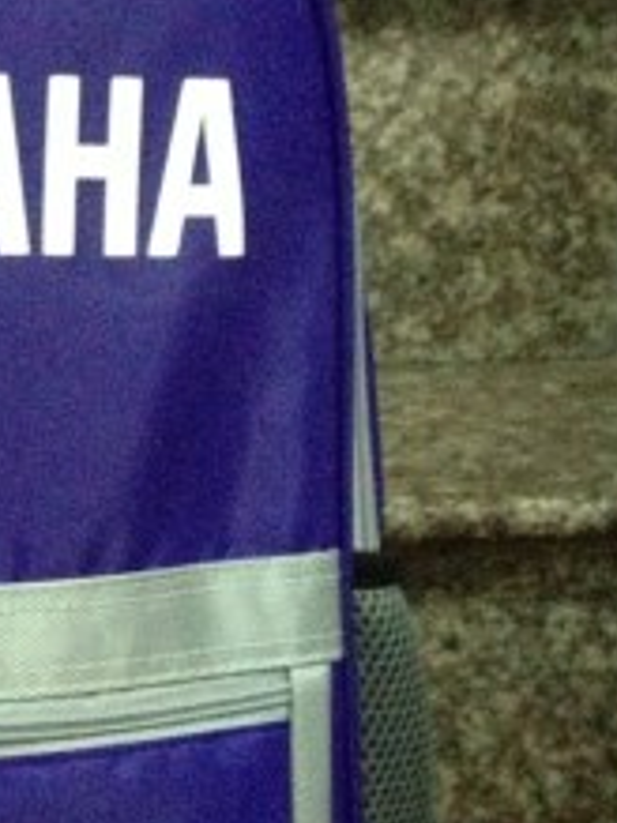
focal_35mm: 96
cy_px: 458
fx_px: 2284
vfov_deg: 20.4
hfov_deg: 14.8
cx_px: -164
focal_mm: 4.28
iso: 640
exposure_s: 1/15
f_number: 2.4
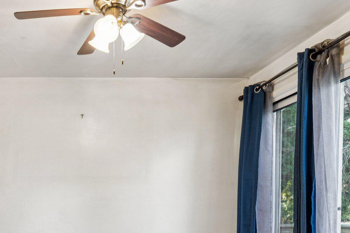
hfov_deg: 51.7
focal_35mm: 35
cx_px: 82
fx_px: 341
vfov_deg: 36.8
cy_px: 178
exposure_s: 1/2.5
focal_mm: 16.5
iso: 200
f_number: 9
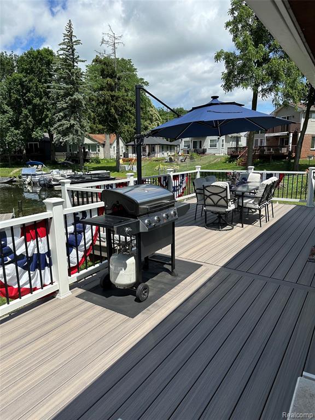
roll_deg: +0.2
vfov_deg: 71.6
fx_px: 291
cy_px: 210
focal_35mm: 24
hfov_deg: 56.8
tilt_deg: -10.9
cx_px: 158
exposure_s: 1/4762
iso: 80
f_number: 1.78
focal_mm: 6.86
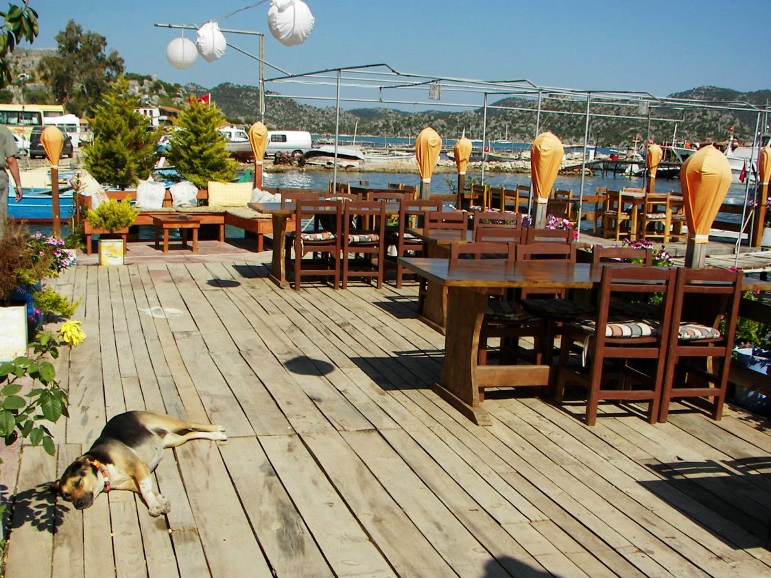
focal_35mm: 41
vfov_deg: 35.1
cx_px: 375
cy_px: 318
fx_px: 913
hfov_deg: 45.8
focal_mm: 6
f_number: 4
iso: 50
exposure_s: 1/800
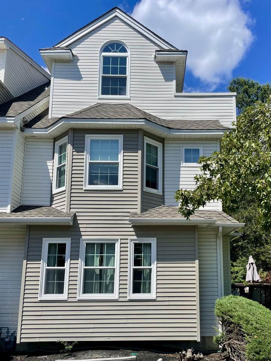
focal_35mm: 26
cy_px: 180
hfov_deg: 53.1
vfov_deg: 67.3
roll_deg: -0.3
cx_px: 136
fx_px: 271
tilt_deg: +9.7
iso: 32
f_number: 1.6
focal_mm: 4.2
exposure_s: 1/4132
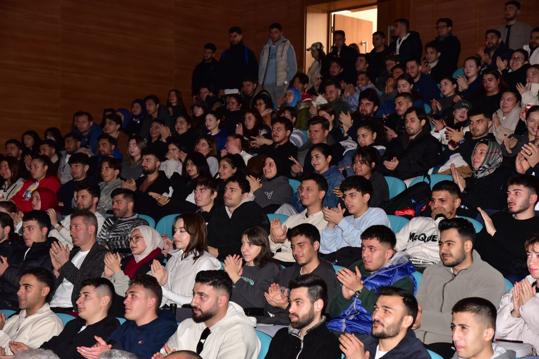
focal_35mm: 75
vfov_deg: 18.2
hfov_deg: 27.0
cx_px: 270
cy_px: 180
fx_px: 1123
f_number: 6.3
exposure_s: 1/200
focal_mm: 75
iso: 2500
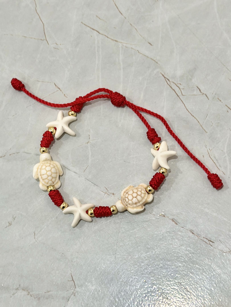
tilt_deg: -75.1
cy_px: 154
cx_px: 116
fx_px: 427
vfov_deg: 39.7
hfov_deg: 30.3
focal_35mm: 48
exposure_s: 1/60
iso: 100
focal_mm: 6.86
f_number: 1.78
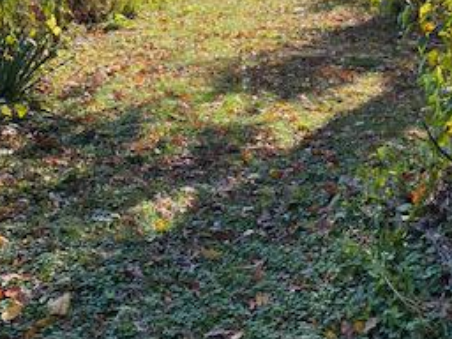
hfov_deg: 29.7
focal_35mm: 65
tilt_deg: -7.3
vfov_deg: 21.9
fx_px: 849
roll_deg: -1.5
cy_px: 9
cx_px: 284
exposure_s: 1/517
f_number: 1.8
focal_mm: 4.25
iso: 32
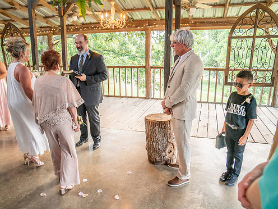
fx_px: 217
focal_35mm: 27
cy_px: 106
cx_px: 124
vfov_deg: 51.4
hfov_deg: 65.1
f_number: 4.5
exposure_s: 1/160
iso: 3200
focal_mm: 24
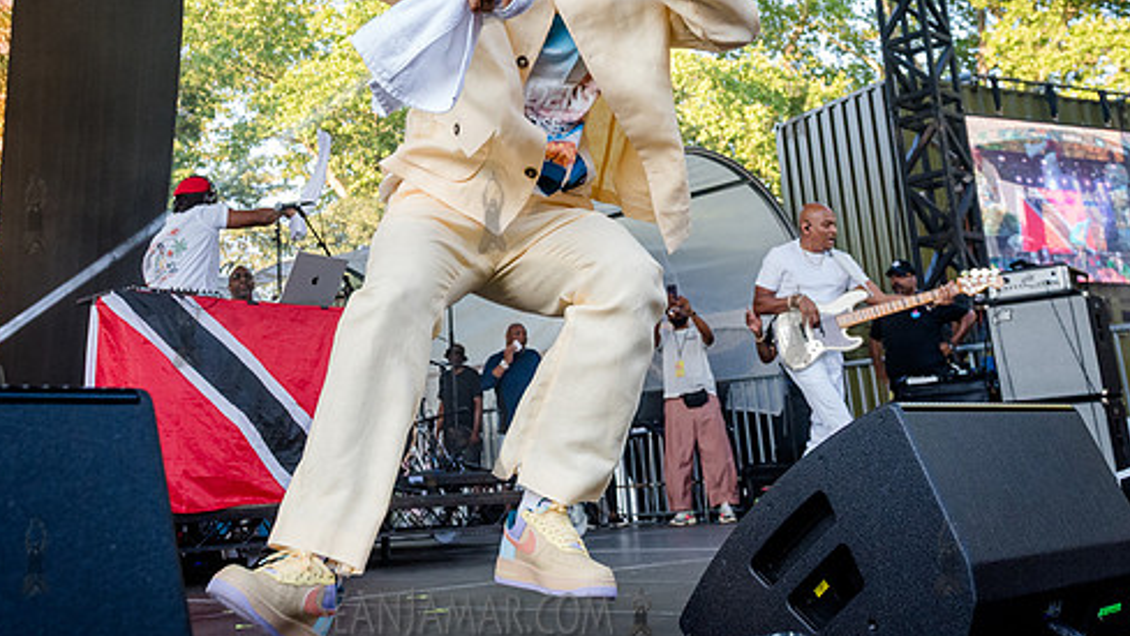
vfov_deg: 26.3
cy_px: 82
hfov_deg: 46.3
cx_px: 505
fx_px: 1318
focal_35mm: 44
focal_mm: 27
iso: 1600
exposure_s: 1/500
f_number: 4
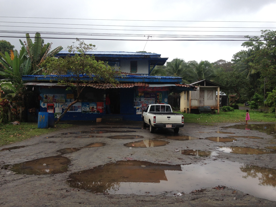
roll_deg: -0.2
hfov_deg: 52.6
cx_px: 138
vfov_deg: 40.7
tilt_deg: -5.8
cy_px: 104
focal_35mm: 35
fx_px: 279
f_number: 2.4
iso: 50
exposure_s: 1/361
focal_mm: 4.28
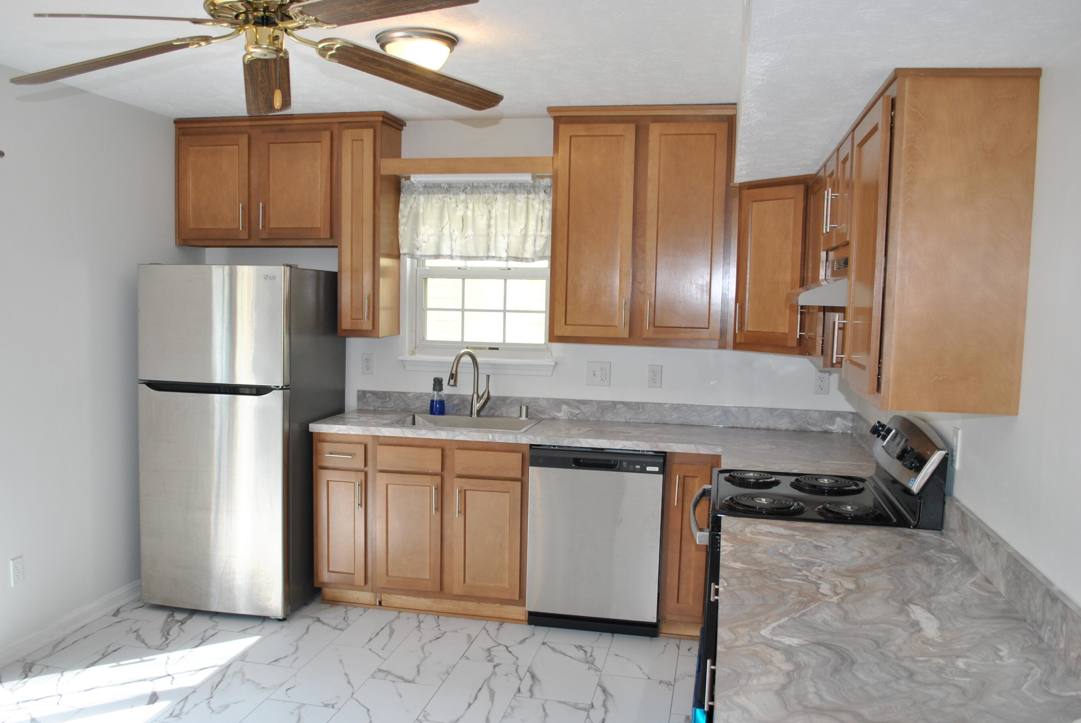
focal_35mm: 30
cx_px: 490
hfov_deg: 61.8
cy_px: 401
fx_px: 902
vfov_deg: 43.6
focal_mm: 18
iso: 180
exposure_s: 1/125
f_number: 3.5
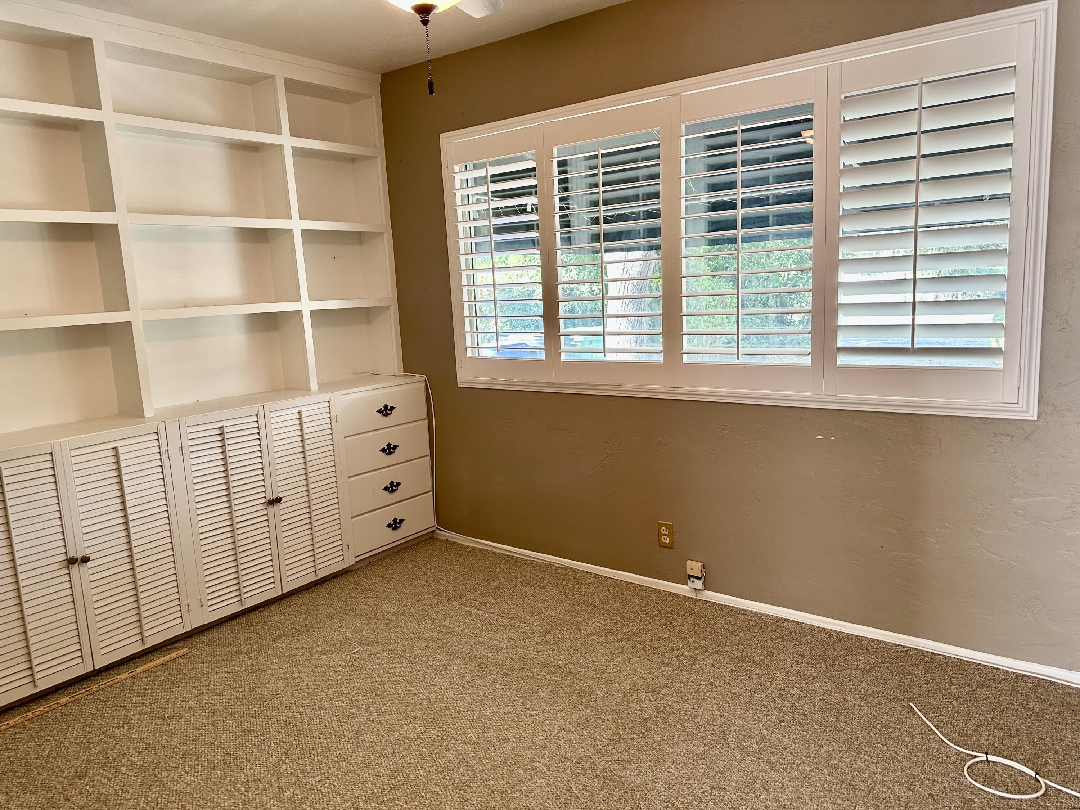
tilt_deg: -10.2
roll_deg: +3.6
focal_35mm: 24
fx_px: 749
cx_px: 540
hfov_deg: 71.6
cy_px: 405
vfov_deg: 56.8
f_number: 1.78
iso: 160
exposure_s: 1/60
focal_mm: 6.86
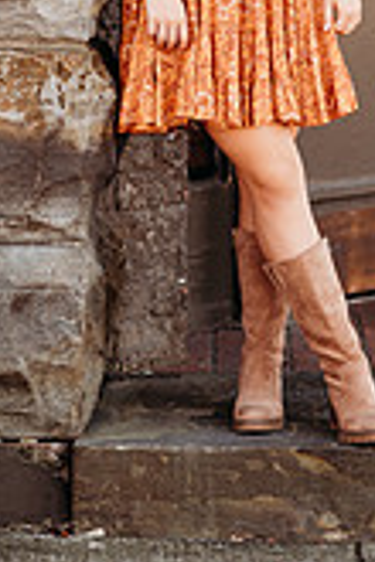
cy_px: -31
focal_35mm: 232
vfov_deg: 8.8
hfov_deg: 5.9
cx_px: 235
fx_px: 3625
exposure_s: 1/500
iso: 160
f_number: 2
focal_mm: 85
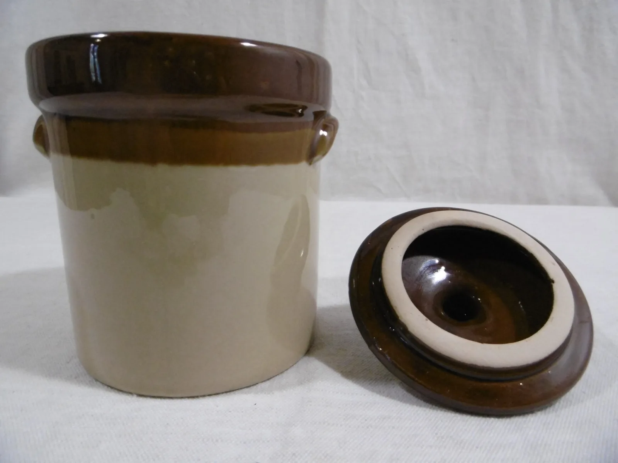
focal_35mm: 24
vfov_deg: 56.8
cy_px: 232
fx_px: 428
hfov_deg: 71.6
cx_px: 309
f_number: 3.1
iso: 400
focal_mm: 4.3
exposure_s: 1/50
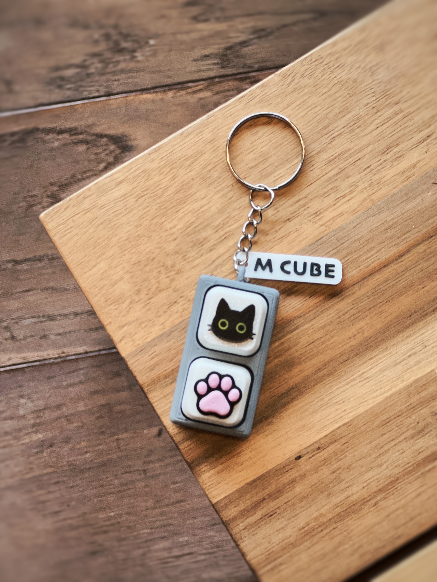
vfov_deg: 25.3
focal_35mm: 77
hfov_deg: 19.1
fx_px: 1296
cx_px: 218
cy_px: 291
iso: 250
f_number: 2.8
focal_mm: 9
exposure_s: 1/114
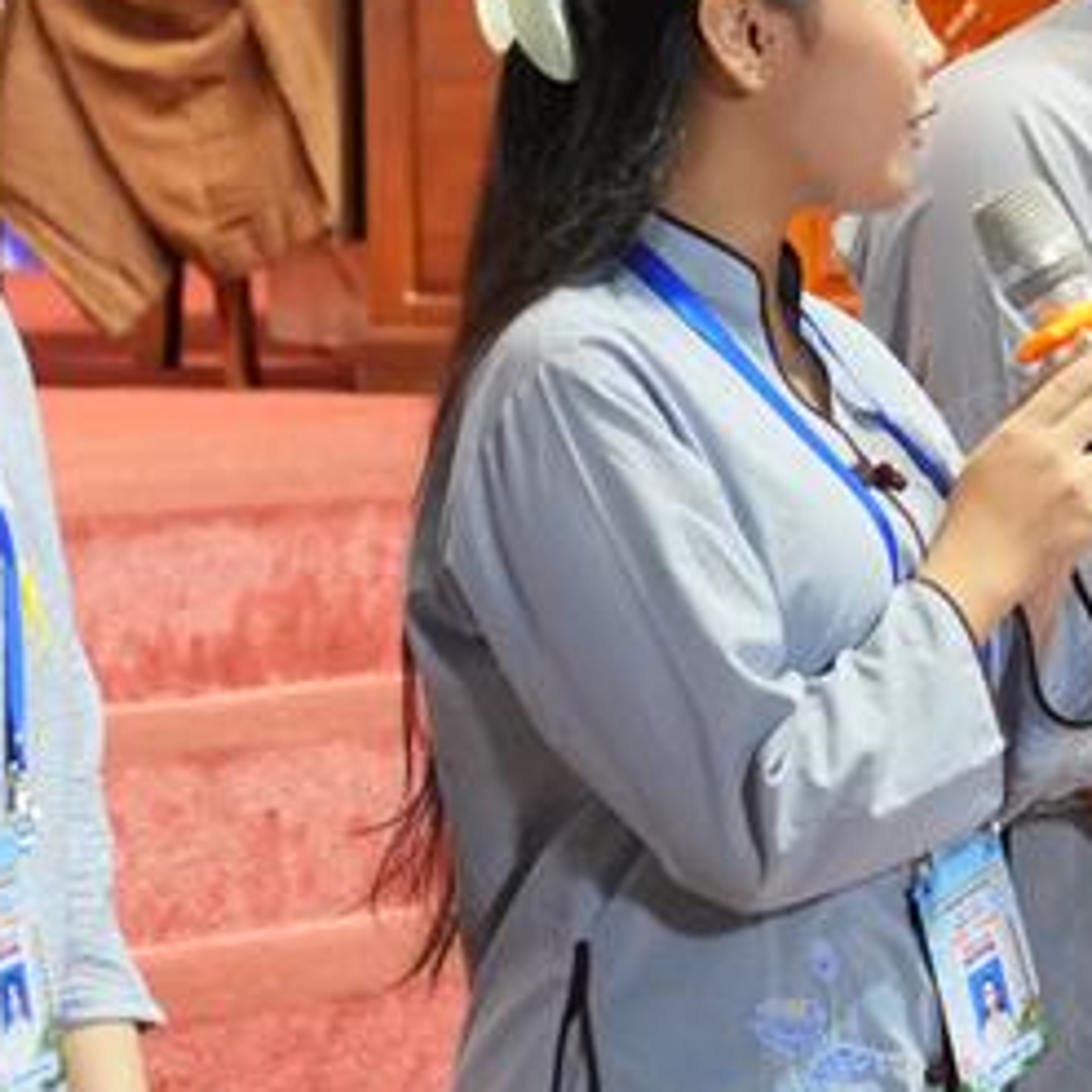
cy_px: 433
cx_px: 1180
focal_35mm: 289
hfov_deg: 6.0
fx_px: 10315
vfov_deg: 6.1
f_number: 5
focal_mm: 70
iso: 4000
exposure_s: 1/100
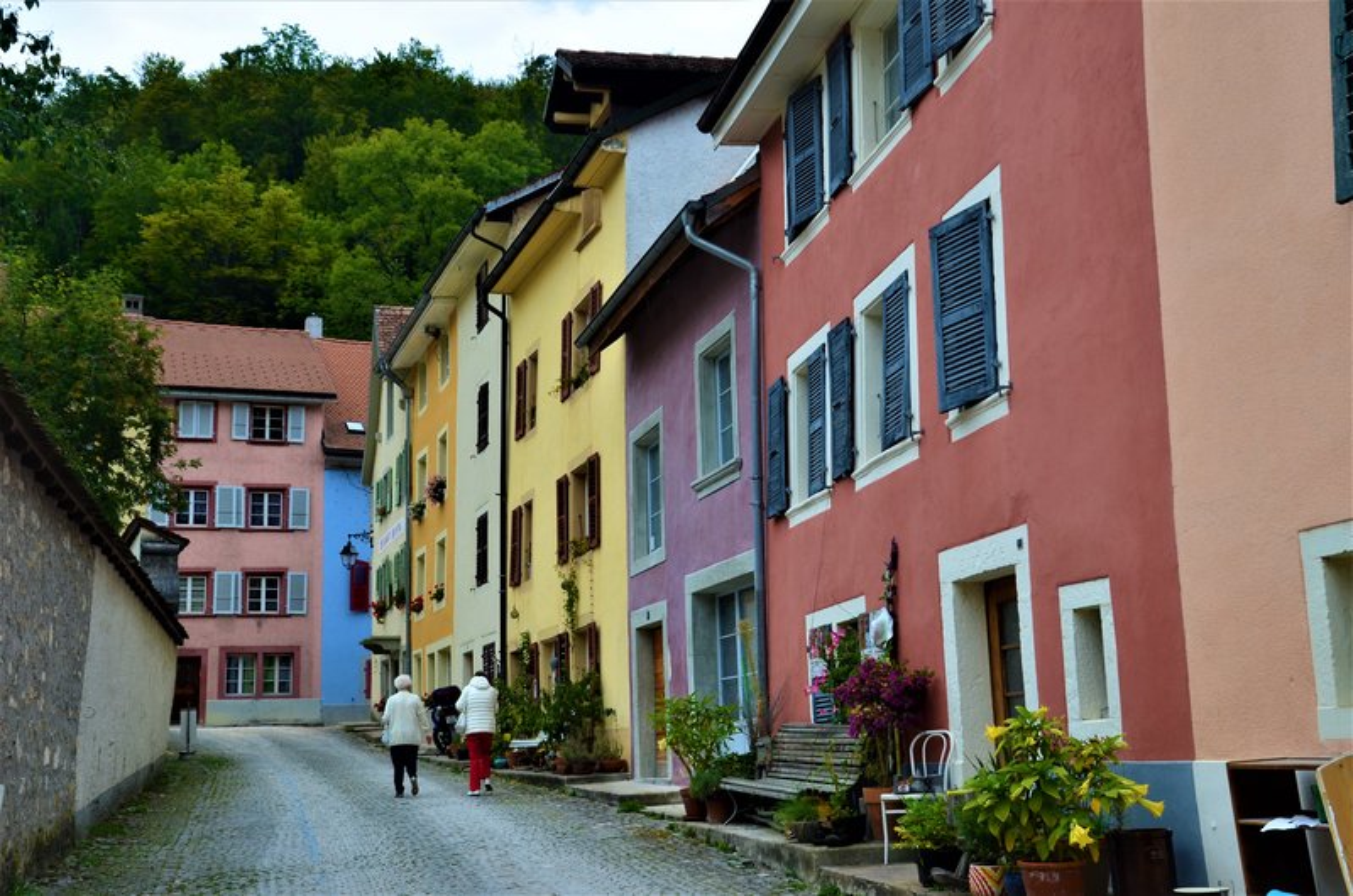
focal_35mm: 42
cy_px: 448
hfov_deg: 46.5
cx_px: 676
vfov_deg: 31.8
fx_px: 1575
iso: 320
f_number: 9
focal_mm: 28
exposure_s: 1/125
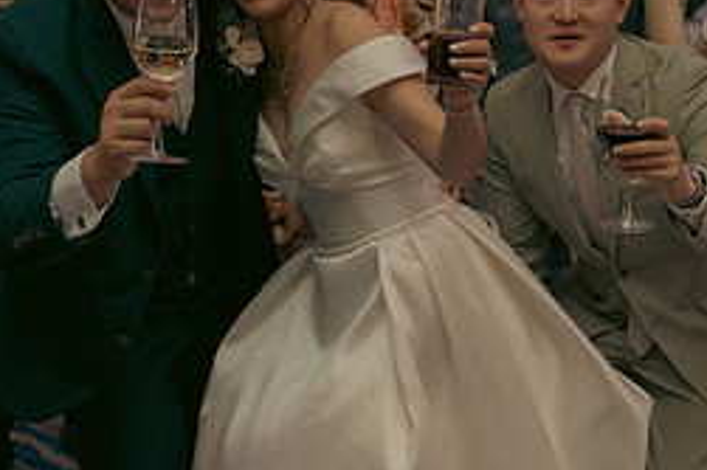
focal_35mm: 74
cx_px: 313
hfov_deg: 27.3
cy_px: 117
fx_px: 1452
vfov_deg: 18.3
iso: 2500
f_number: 3.5
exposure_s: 1/160
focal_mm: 32
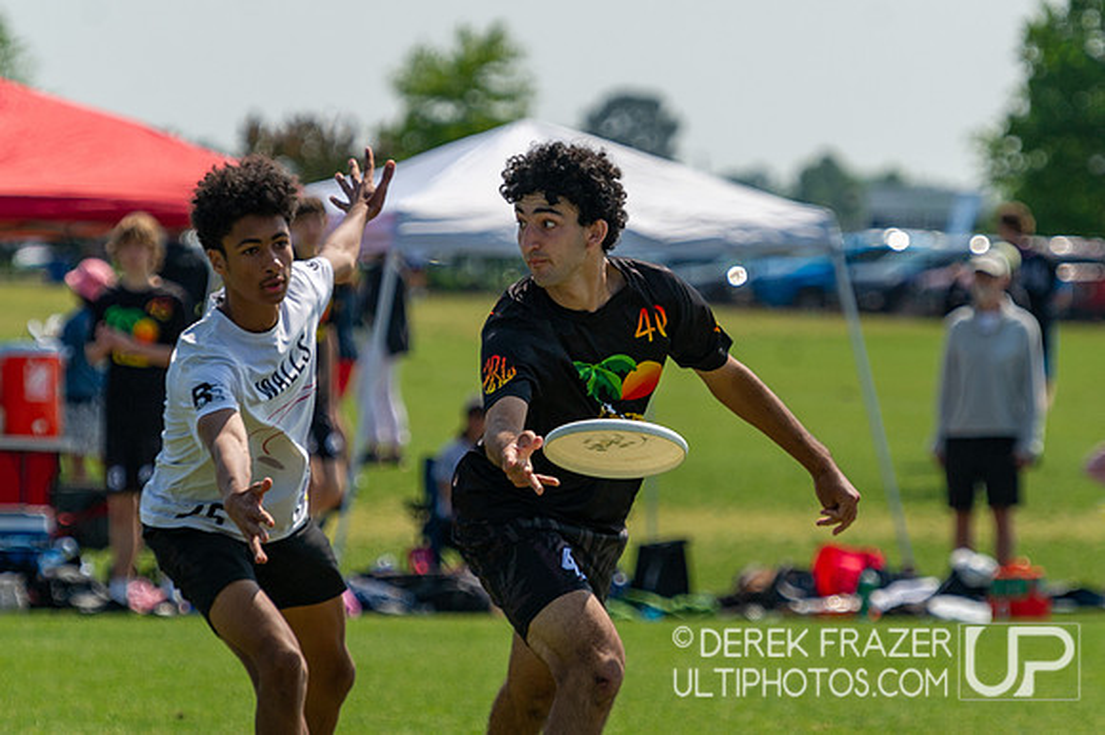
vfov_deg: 4.6
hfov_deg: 7.0
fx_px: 9090
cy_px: 378
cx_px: 524
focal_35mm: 296
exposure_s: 1/3200
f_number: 4
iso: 280
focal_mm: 180
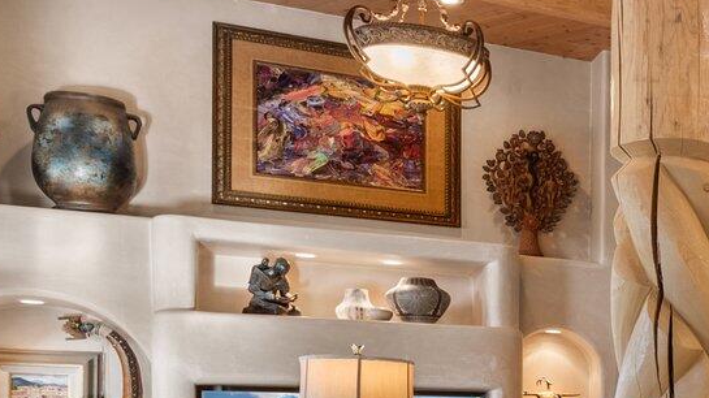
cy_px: 471
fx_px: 1184
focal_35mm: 63
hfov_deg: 22.7
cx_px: 1210
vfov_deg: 18.2
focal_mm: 16
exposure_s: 1/1.25
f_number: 9
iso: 250
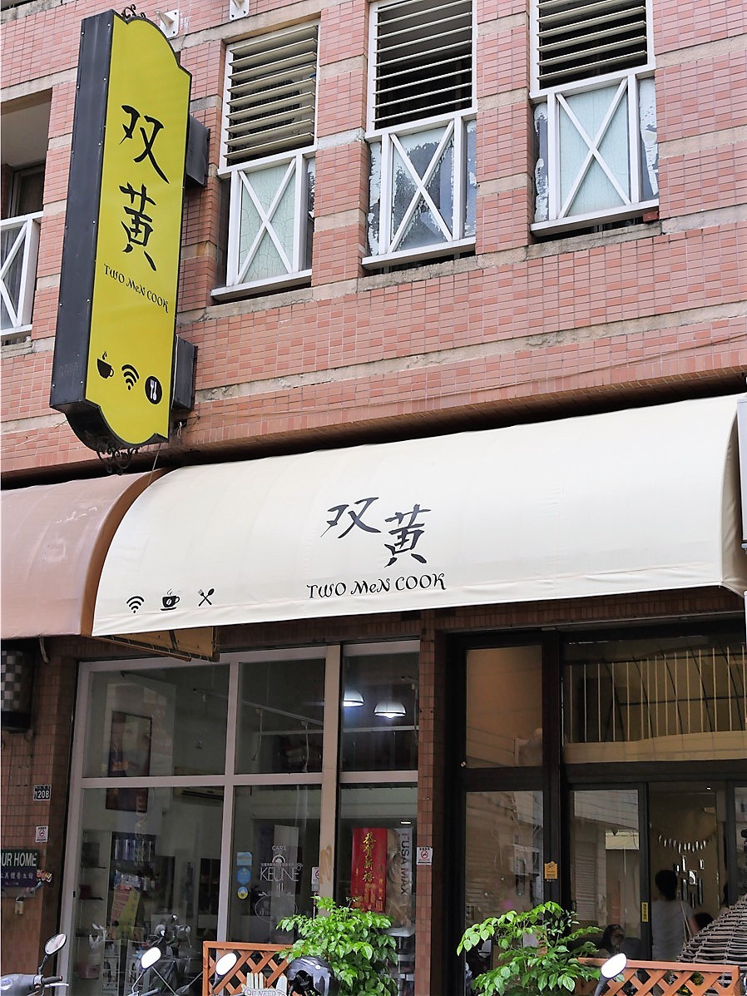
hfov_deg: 28.0
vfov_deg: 36.8
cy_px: 498
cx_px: 374
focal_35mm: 52
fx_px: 1496
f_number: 7.1
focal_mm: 26
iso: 200
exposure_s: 1/250
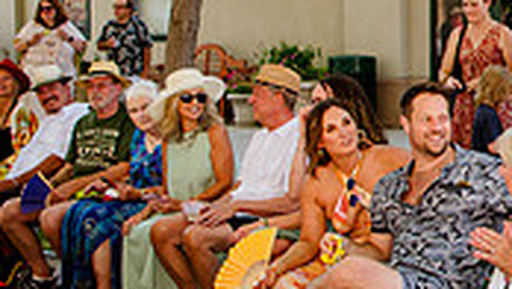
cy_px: 91
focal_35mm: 85
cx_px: 694
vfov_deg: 14.2
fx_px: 1154
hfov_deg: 22.0
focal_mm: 24
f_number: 2.8
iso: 200
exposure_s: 1/250
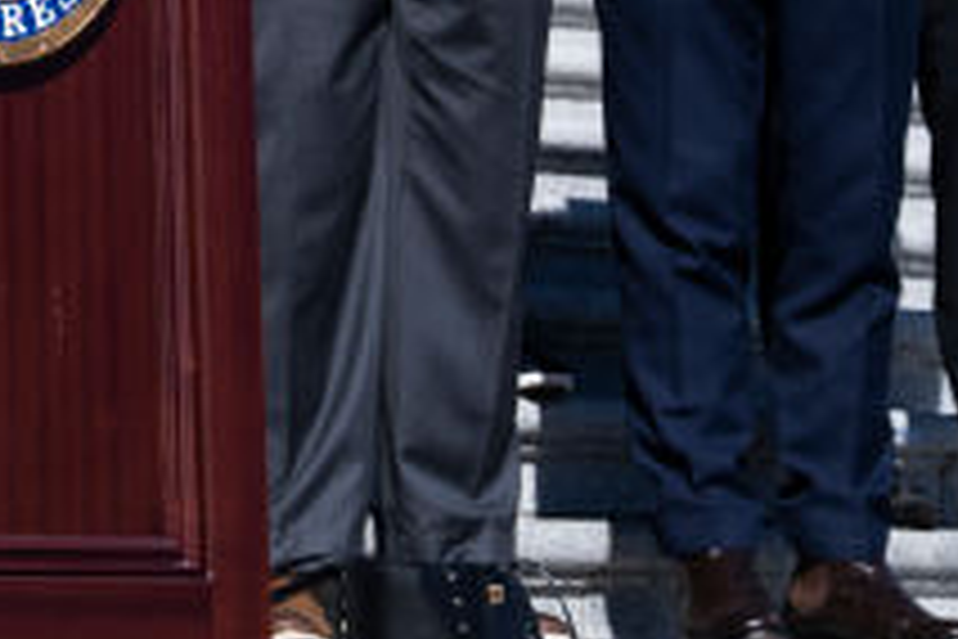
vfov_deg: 5.9
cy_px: -664
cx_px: -639
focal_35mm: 226
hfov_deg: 8.8
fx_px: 6014
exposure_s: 1/3200
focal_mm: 47
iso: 200
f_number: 4
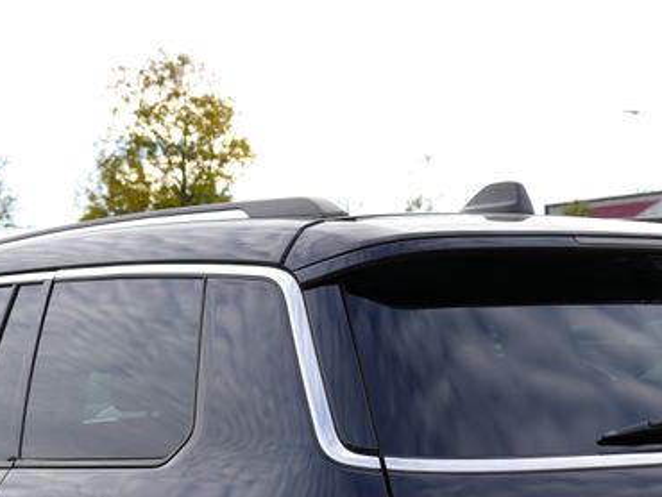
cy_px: 597
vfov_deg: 17.6
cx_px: 351
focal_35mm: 80
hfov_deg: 24.4
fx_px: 1531
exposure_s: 1/100
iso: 50
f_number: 5
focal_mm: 30
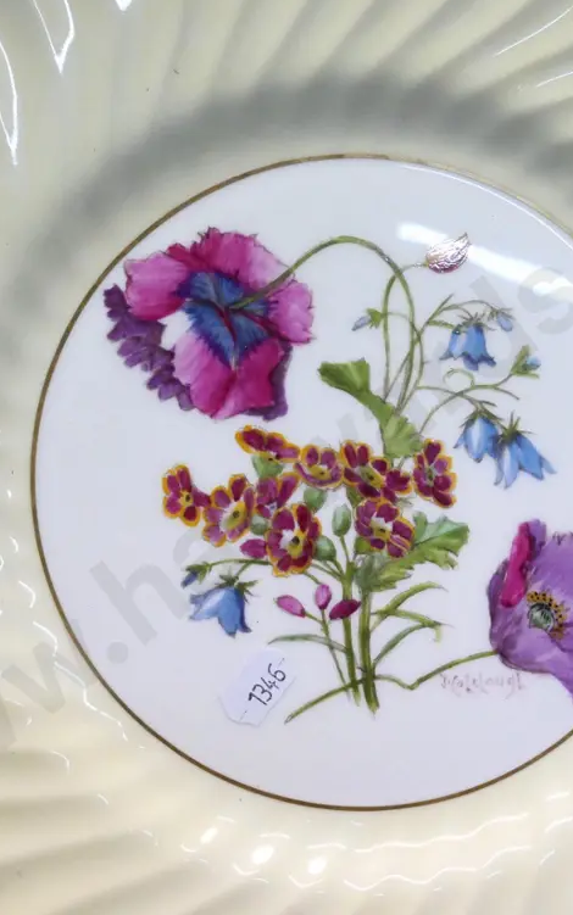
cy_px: 448
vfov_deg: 38.9
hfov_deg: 24.8
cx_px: 351
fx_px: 1298
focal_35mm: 52
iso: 3200
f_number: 5.6
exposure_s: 1/400
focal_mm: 18
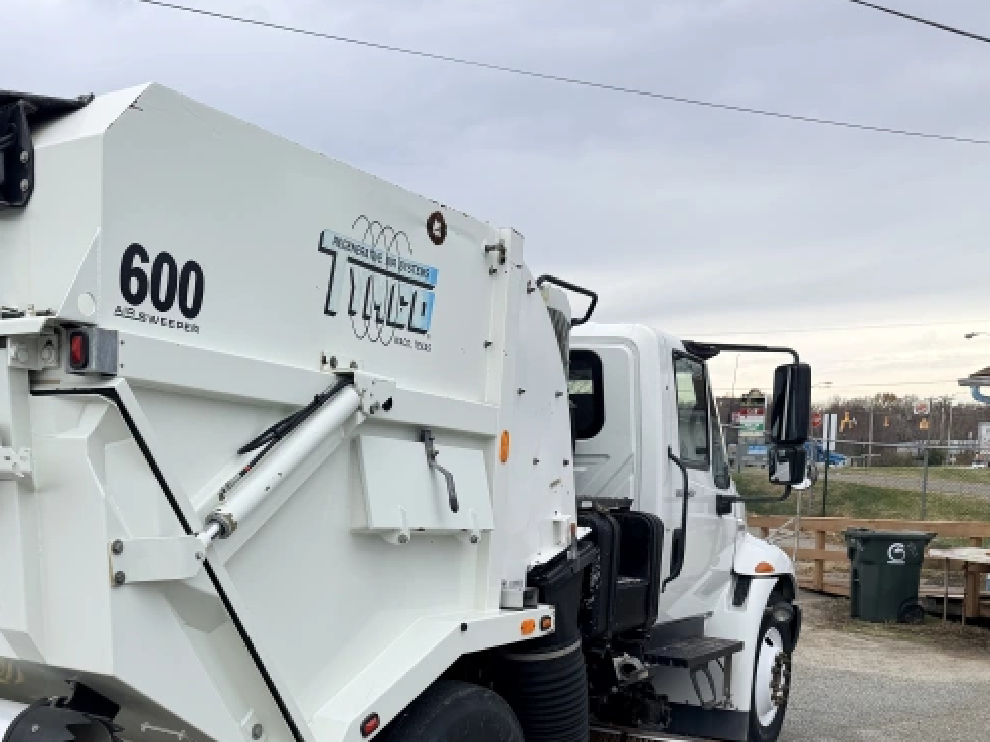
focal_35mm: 39
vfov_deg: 36.0
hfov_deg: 46.6
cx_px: 286
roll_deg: -0.9
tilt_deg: -6.7
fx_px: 1115
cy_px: 559
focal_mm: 6.76
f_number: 1.78
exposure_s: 1/1493
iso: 80
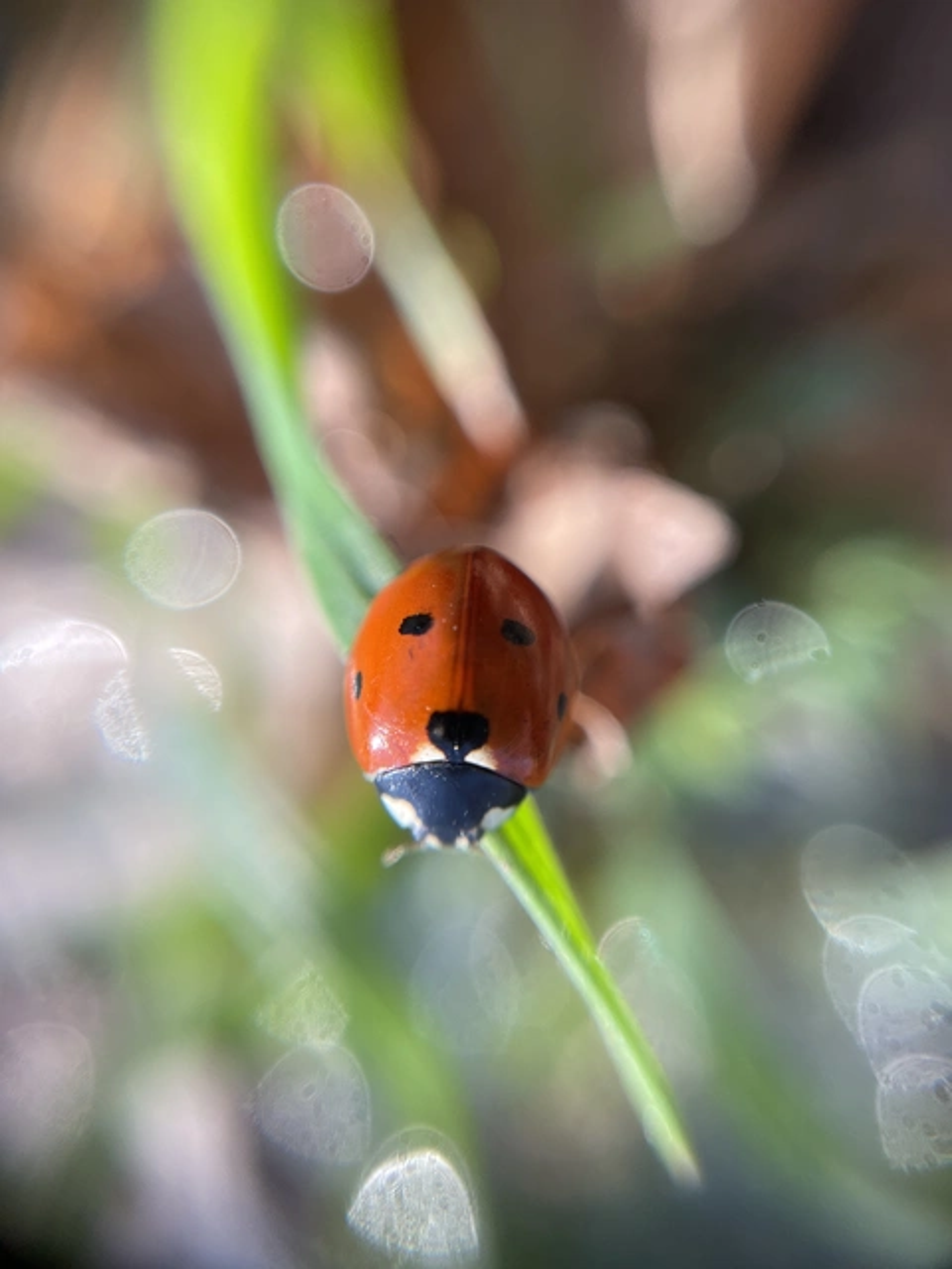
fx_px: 953
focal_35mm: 26
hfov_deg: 53.1
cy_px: 634
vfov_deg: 67.3
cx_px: 476
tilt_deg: -53.9
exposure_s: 1/473
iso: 32
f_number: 1.6
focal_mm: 4.2
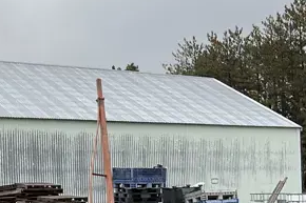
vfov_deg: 13.5
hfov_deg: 19.0
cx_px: 391
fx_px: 849
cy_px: 187
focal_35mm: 100
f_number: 1.8
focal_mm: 3
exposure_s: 1/292
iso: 25
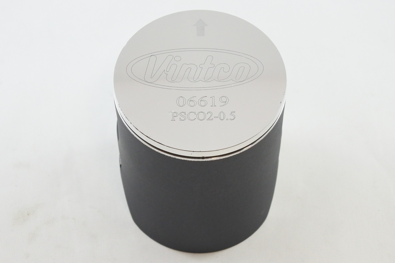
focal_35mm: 71
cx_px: 198
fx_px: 779
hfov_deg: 28.5
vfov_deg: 19.2
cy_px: 132
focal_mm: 26.4
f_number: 5.3
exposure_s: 1/125
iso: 800
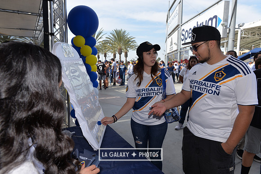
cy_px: 87
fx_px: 174
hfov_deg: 73.7
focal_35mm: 24
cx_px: 130
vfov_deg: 53.2
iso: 100
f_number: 7.1
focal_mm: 24
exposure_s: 1/250
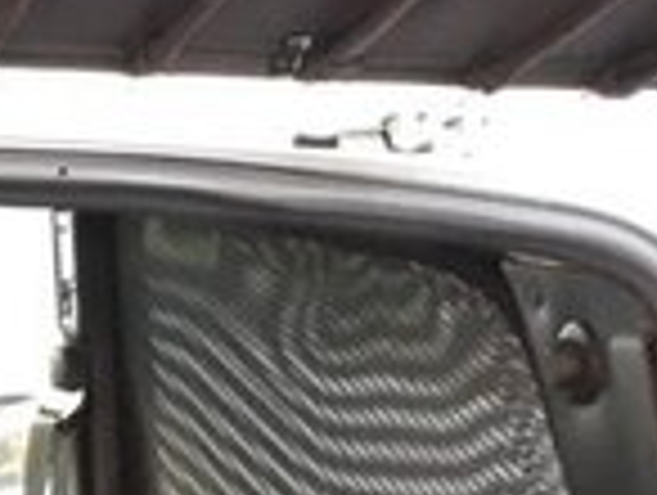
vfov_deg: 11.2
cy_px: 943
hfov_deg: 13.5
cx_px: -706
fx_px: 2319
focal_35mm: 122
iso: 200
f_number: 1.7
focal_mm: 3.71
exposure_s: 1/33
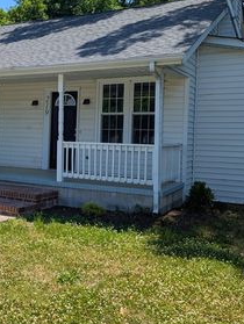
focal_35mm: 43
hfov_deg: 32.6
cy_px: 146
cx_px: 45
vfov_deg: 43.7
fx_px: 403
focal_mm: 6.81
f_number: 1.85
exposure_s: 1/1550
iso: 45
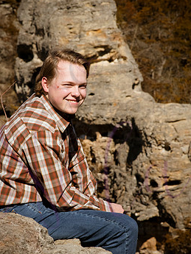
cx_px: 89
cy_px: 133
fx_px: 1566
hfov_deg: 7.0
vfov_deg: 9.3
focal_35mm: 213
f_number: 20
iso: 800
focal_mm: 170
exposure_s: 1/1000
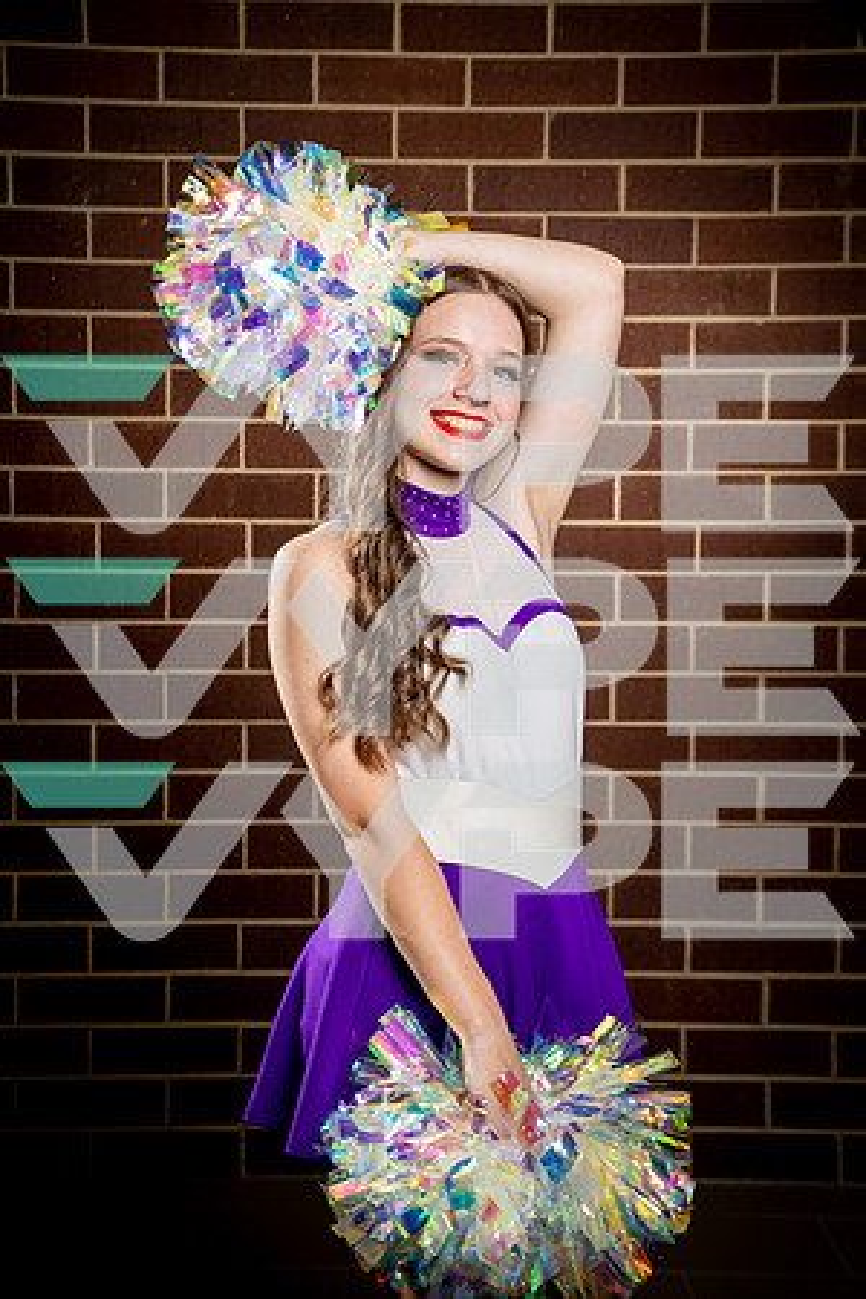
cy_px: 650
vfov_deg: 35.1
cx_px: 433
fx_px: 2057
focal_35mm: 57
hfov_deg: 23.8
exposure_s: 1/250
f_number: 7.1
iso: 400
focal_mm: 57
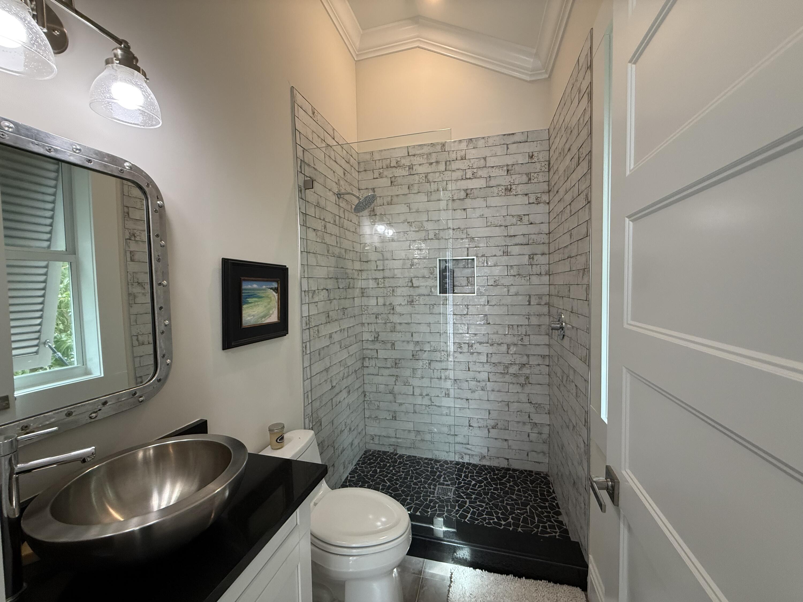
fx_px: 325
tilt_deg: -2.6
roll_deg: +0.8
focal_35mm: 14
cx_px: 402
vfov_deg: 85.7
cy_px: 301
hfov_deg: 102.1
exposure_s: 1/120
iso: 250
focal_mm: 2.22
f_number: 2.2
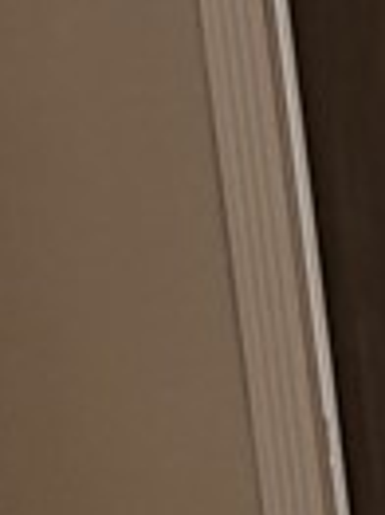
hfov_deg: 7.3
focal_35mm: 188
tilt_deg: -12.6
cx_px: 990
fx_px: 2792
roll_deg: +4.0
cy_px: 657
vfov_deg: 10.3
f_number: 1.78
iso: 160
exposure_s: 1/60
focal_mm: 6.76
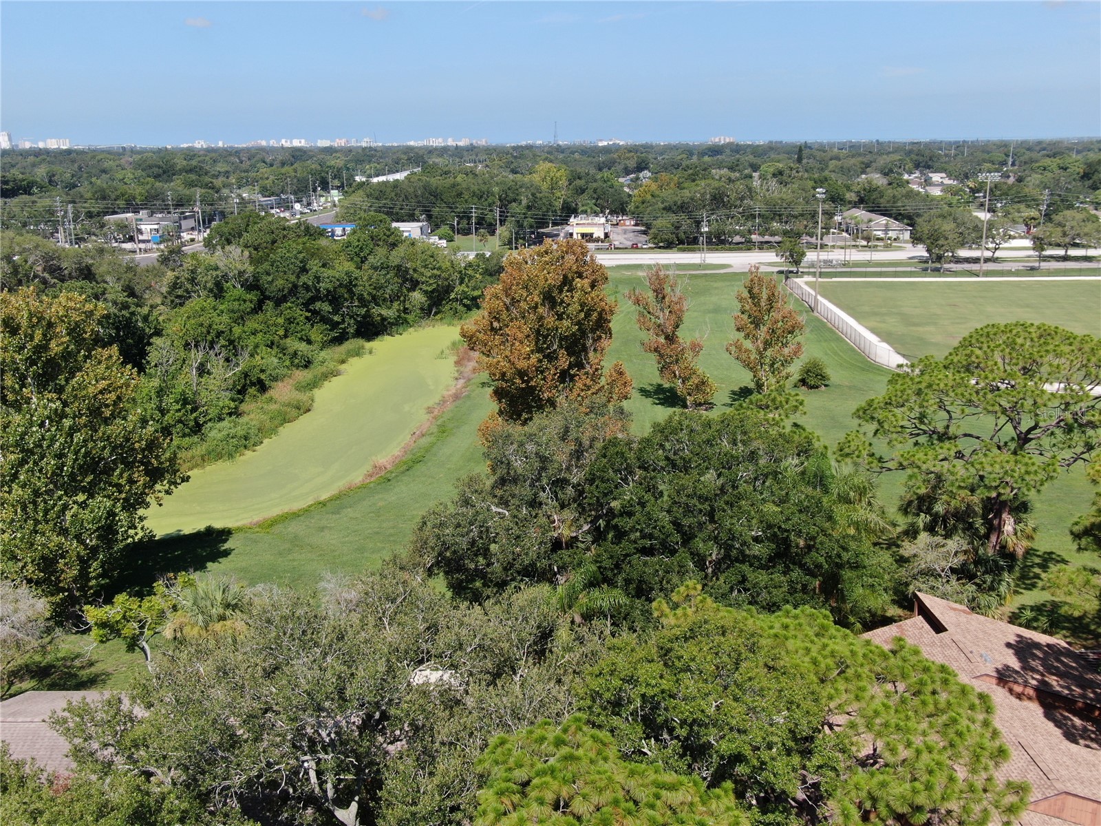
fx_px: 1081
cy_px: 413
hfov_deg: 54.0
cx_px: 550
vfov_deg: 41.8
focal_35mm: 34
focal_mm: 5.82
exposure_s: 1/800
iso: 100
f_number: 3.2
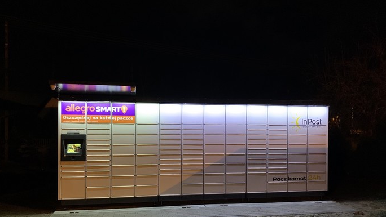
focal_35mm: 29
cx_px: 191
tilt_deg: -0.4
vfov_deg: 40.0
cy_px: 134
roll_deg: -0.2
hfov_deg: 66.1
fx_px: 297
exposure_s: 1/25
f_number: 1.8
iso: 400
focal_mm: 4.25
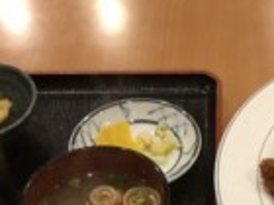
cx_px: 221
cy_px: 191
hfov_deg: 21.5
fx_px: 712
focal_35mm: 90
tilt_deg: -47.4
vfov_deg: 16.2
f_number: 1.8
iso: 50
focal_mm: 4
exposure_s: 1/15
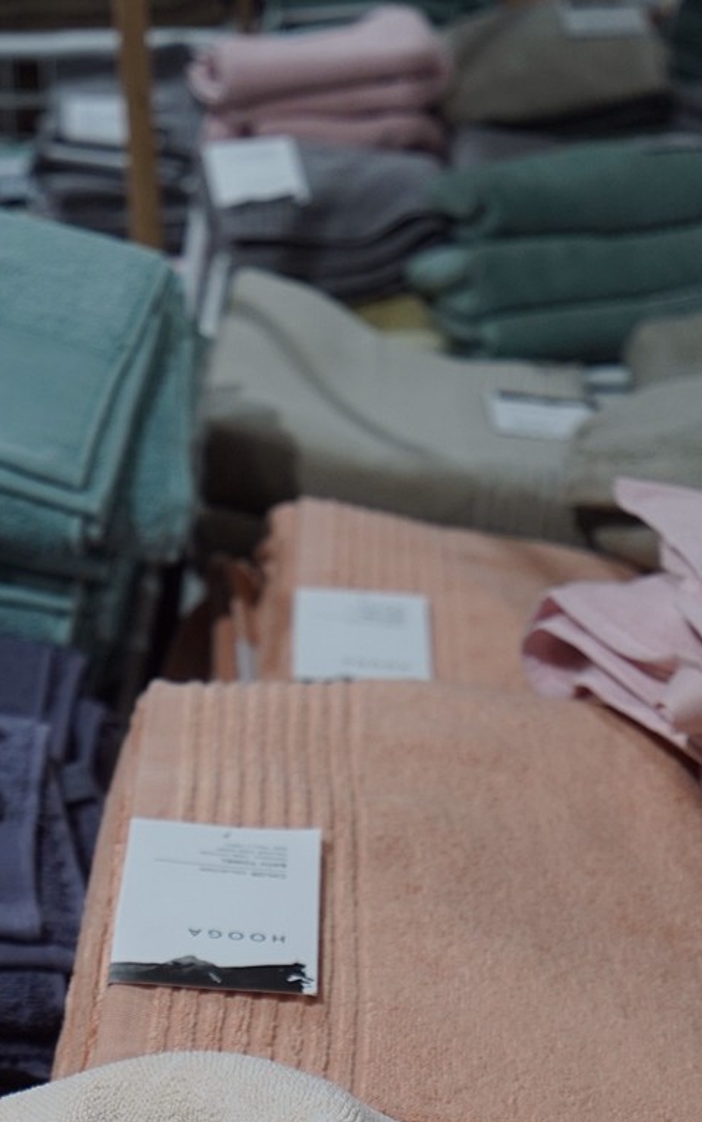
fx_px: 2569
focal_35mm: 84
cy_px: 899
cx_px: 209
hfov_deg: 15.5
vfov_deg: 24.2
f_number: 4
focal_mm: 35
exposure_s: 1/160
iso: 640
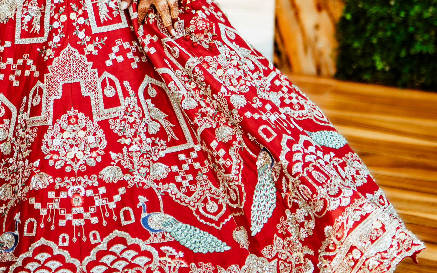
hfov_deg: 19.2
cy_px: -177
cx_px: 117
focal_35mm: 108
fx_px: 1286
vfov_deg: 11.5
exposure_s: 1/1250
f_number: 1.4
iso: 80
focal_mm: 35
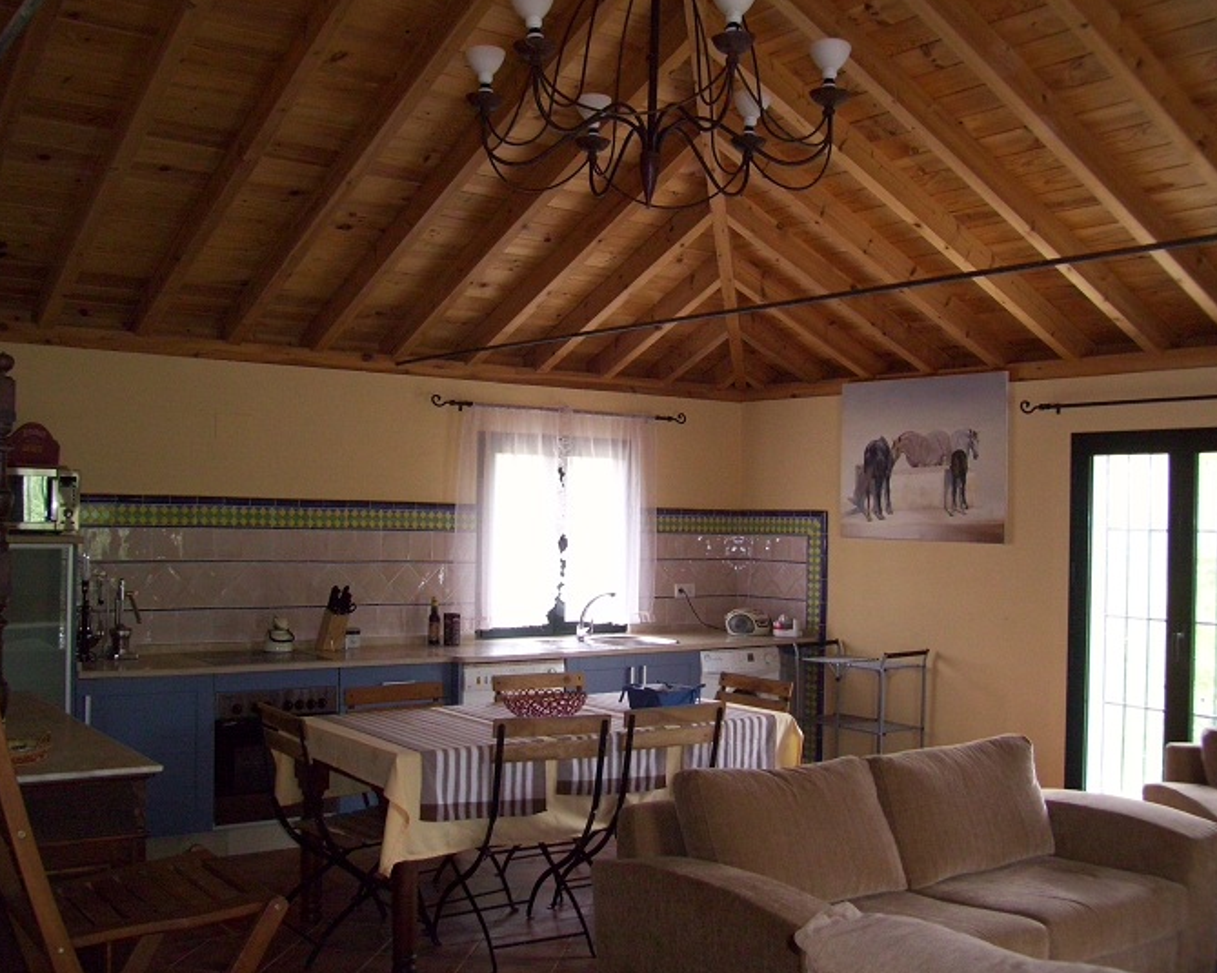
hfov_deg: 51.5
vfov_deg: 42.2
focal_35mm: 35
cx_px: 631
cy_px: 476
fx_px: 1260
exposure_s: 1/40
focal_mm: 5.7
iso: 160
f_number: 2.9
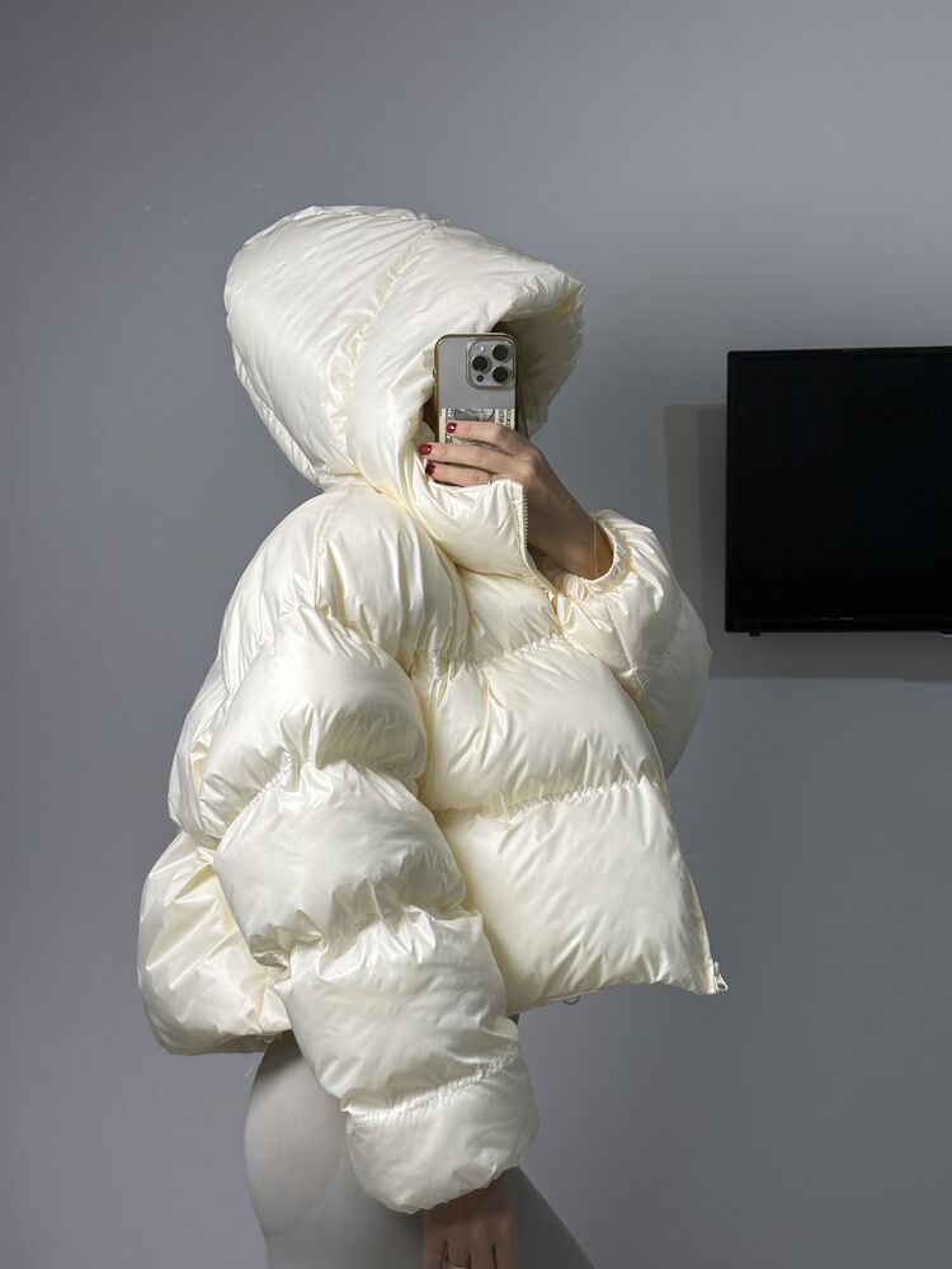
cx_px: 476
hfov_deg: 30.3
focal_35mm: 48
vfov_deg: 39.7
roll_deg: +1.8
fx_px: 1760
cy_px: 634
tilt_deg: -16.7
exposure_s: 1/164
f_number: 1.78
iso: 50
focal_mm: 6.76
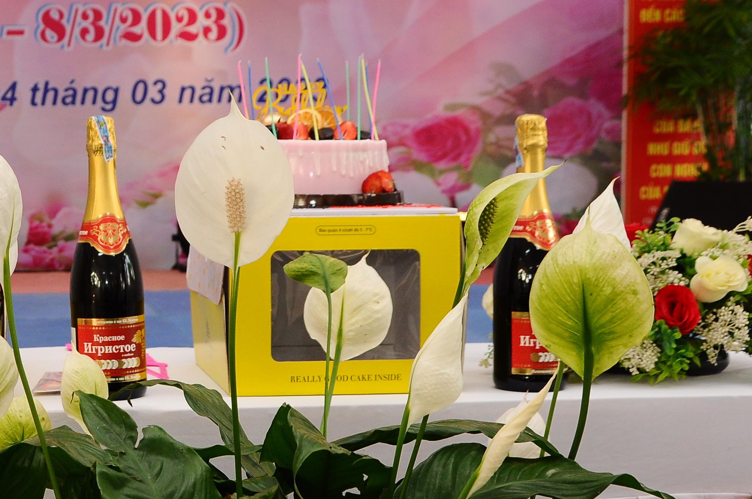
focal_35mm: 78
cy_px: 222
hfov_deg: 25.0
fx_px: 1627
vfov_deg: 17.4
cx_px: 33
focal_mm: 24
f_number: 7.1
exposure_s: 1/60
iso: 400
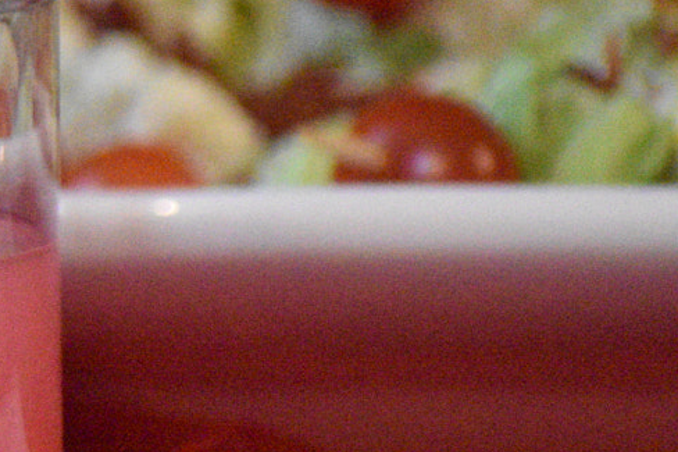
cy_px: 108
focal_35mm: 1475
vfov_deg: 0.9
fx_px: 27768
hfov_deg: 1.4
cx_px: -307
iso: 12800
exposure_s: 1/250
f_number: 6.3
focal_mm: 300
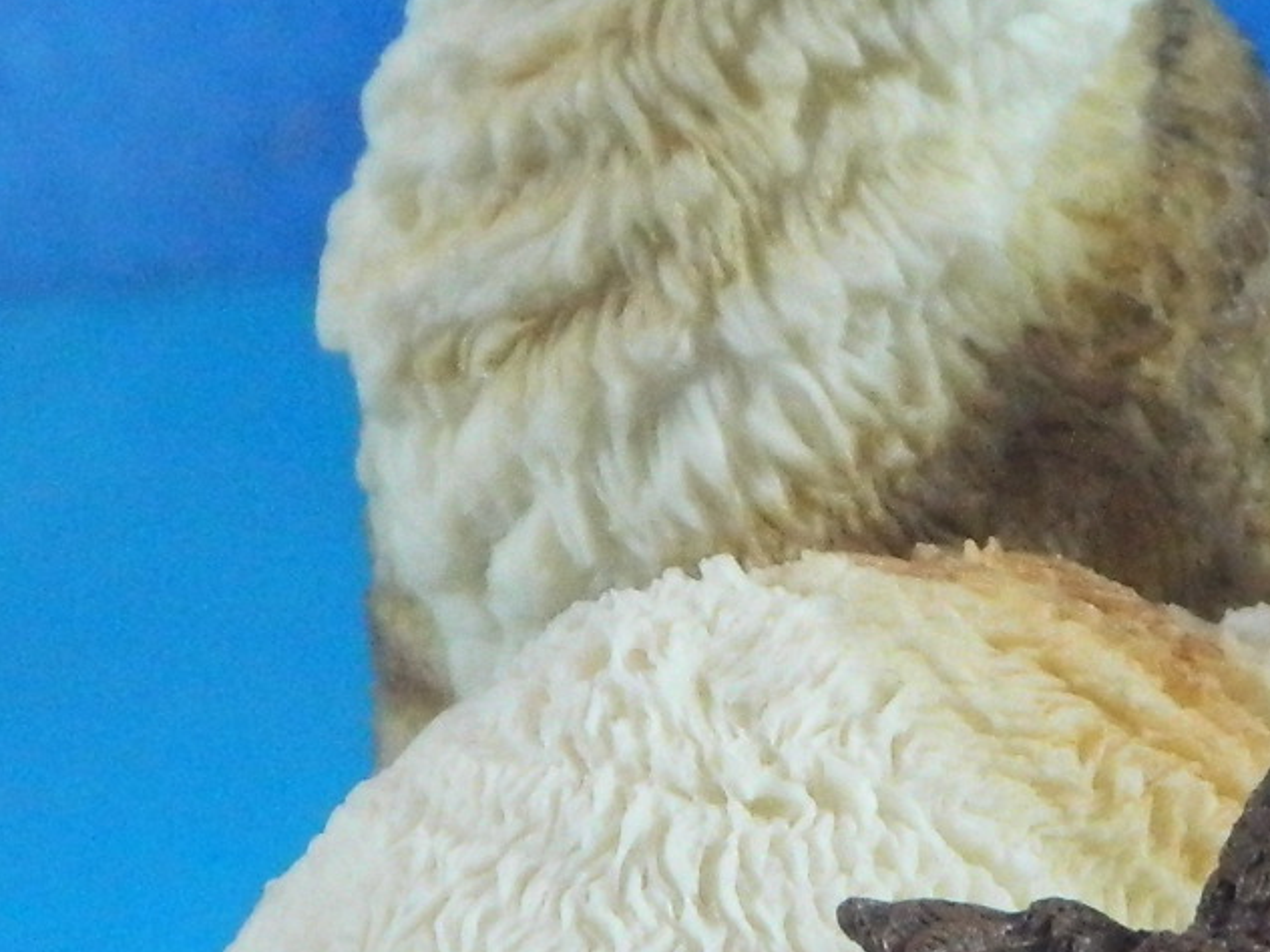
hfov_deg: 6.9
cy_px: 528
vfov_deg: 5.2
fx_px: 10530
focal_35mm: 287
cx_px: 770
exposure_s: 1/40
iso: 400
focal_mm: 12.6
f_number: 4
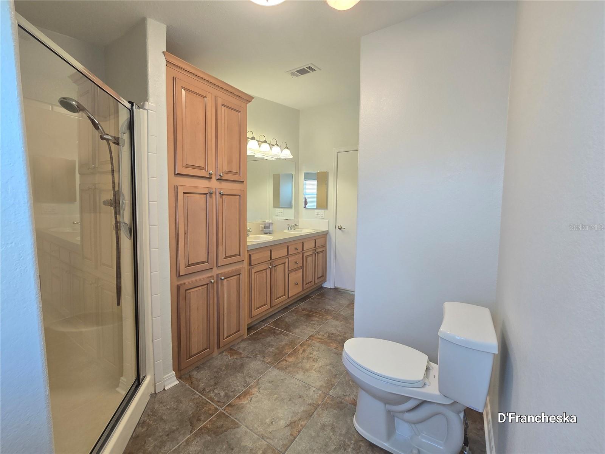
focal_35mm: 13
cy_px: 227
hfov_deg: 106.2
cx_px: 302
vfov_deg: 89.9
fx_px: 227
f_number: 2.2
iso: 125
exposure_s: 1/60
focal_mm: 2.2
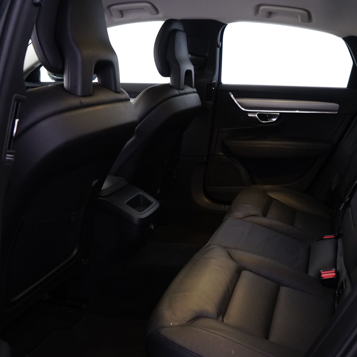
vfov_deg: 47.2
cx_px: 270
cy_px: 192
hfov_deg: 45.5
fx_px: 408
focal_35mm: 35
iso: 1600
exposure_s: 1/10
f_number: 4.5
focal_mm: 24
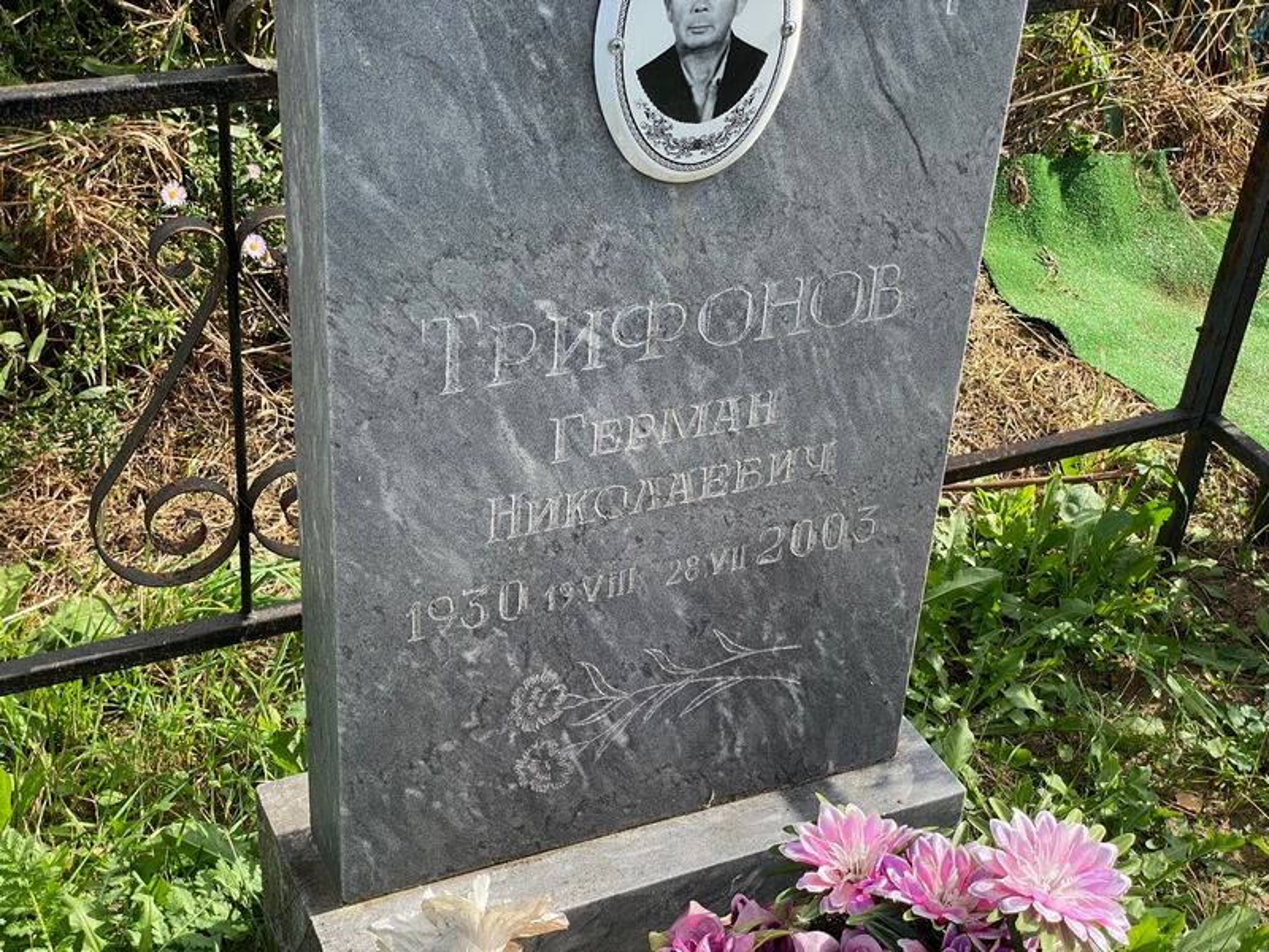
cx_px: 634
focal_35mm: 52
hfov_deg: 36.8
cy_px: 476
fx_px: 1906
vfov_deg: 28.0
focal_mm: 6
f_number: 2
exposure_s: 1/470
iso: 20
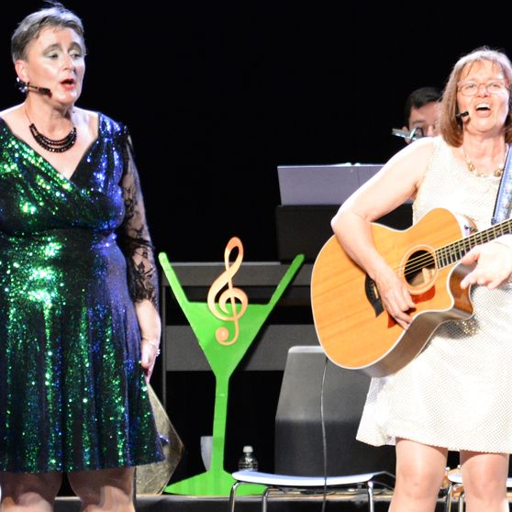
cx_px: -79
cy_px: 87
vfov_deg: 6.8
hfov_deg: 6.7
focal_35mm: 259
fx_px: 4334
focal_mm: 70
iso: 3200
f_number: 4
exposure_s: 1/60
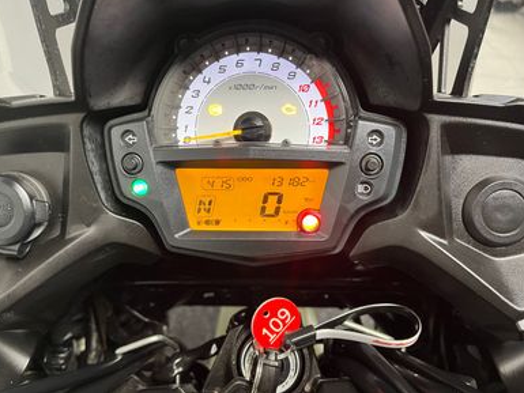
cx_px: 265
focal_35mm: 27
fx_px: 409
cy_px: 190
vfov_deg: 51.4
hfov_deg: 65.3
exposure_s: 1/50
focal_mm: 5.1
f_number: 1.6
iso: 400
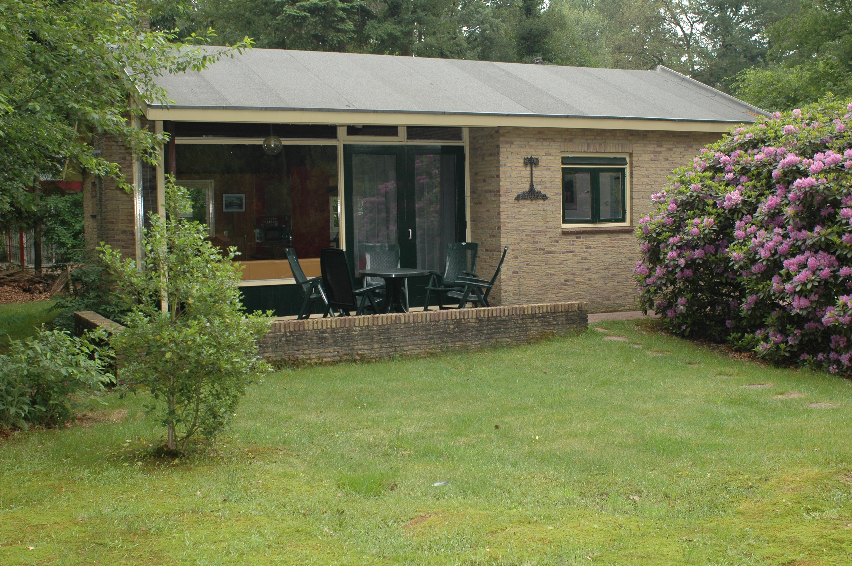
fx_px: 993
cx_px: 426
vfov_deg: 31.8
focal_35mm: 42
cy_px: 283
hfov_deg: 46.4
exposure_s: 1/125
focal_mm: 28
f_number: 5.6
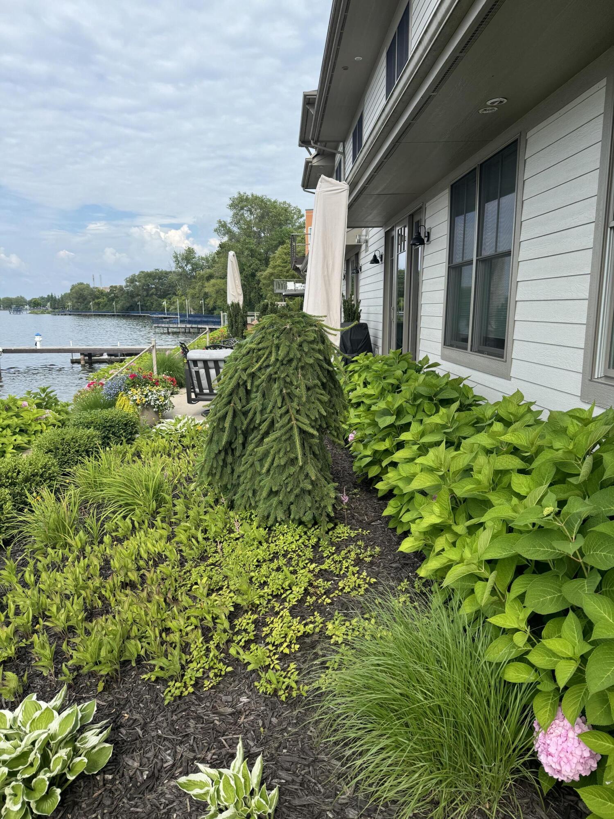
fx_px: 568
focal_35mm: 24
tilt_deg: -9.4
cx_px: 307
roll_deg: +1.9
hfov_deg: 56.8
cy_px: 410
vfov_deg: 71.6
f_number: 1.78
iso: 80
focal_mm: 6.76
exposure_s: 1/2833
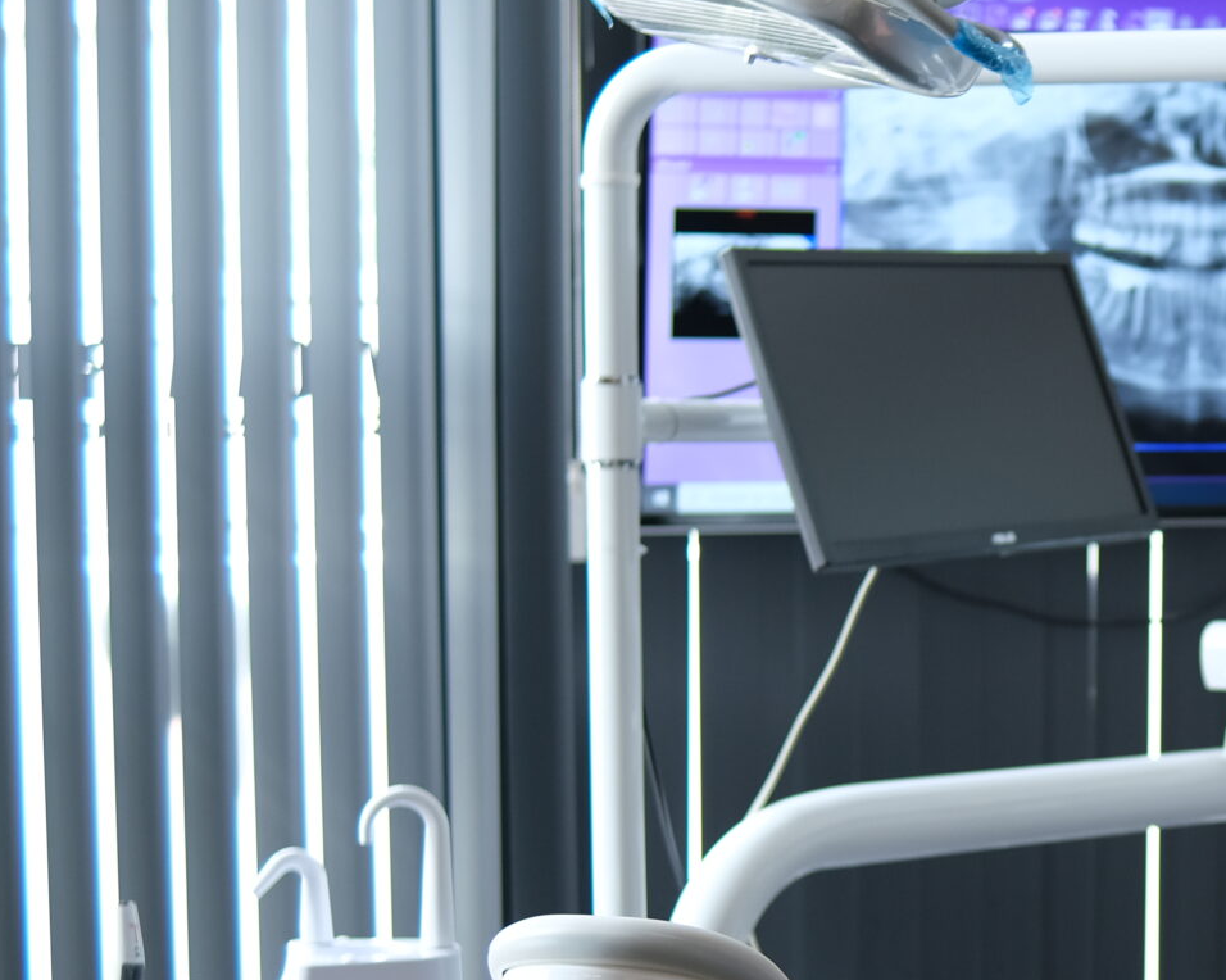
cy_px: 639
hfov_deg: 20.9
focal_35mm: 88
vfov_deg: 17.4
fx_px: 3192
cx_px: 1258
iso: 320
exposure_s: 1/100
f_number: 2
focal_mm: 23
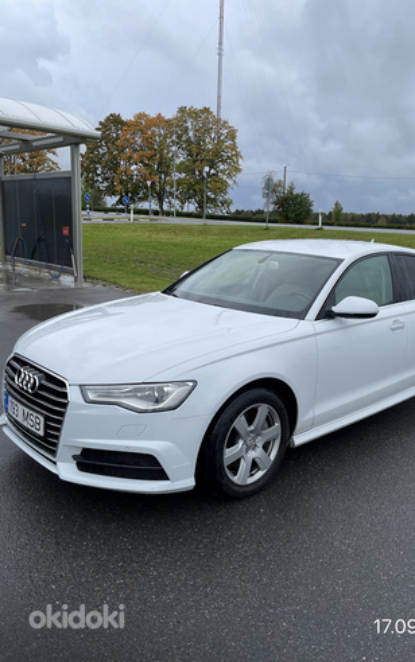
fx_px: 506
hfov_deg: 44.4
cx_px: 243
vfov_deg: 66.4
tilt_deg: -11.2
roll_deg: -2.1
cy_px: 327
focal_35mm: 28
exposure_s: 1/1067
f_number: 1.6
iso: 32
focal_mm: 5.1
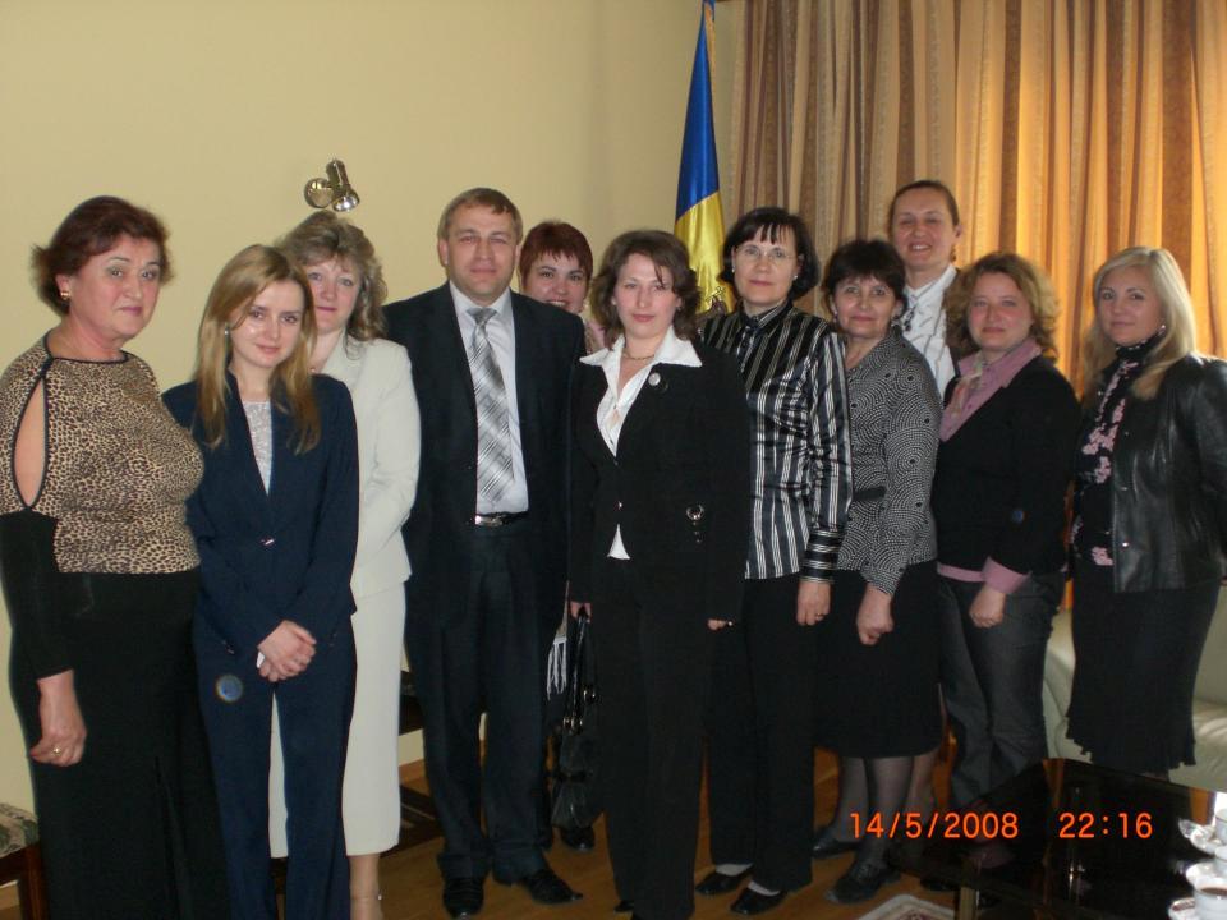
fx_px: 1347
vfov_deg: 37.7
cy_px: 460
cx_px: 614
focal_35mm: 38
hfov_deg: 49.0
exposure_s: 1/60
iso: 200
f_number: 3.1
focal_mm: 6.3
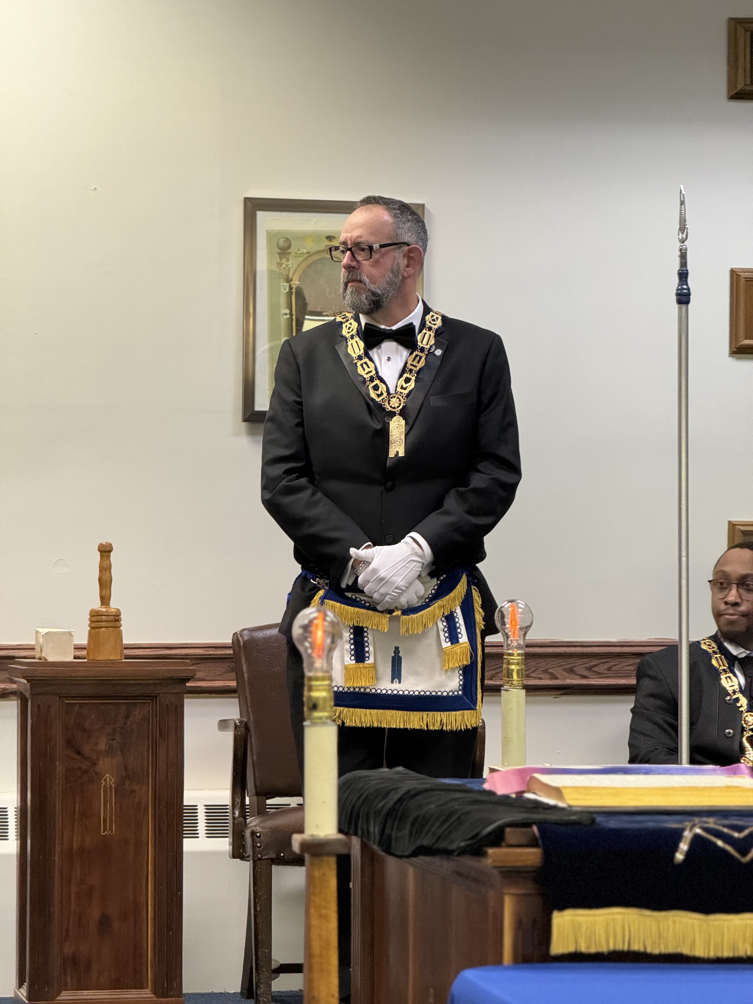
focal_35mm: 120
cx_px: 376
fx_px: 3480
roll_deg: -0.3
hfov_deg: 12.3
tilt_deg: +0.8
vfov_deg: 16.4
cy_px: 502
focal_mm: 15.66
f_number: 2.8
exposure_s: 1/60
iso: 500
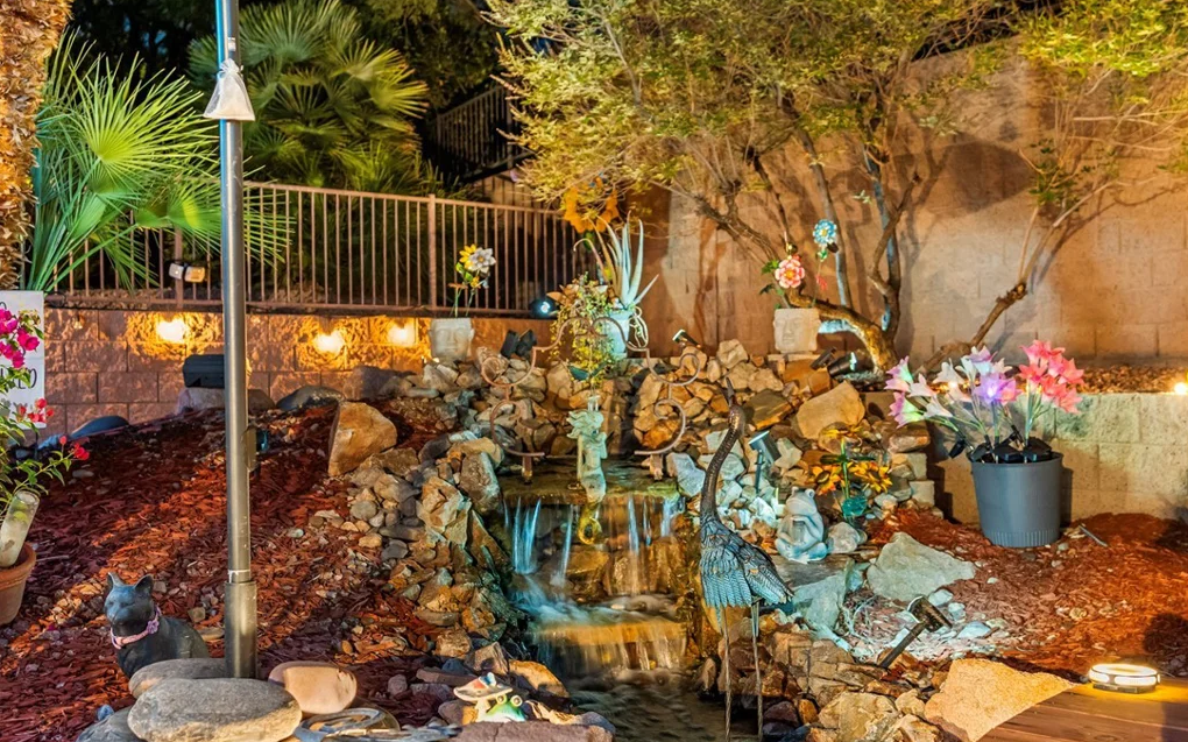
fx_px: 1392
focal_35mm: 43
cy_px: 394
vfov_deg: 29.8
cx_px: 594
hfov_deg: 46.2
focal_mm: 28
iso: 1000
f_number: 3.2
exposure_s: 1/50
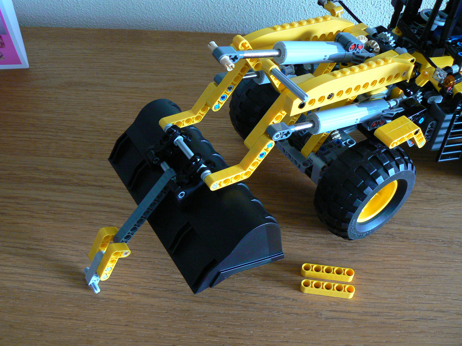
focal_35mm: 36
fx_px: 480
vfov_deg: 39.7
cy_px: 173
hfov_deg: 51.4
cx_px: 231
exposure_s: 1/13
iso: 200
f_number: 2.8
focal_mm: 6
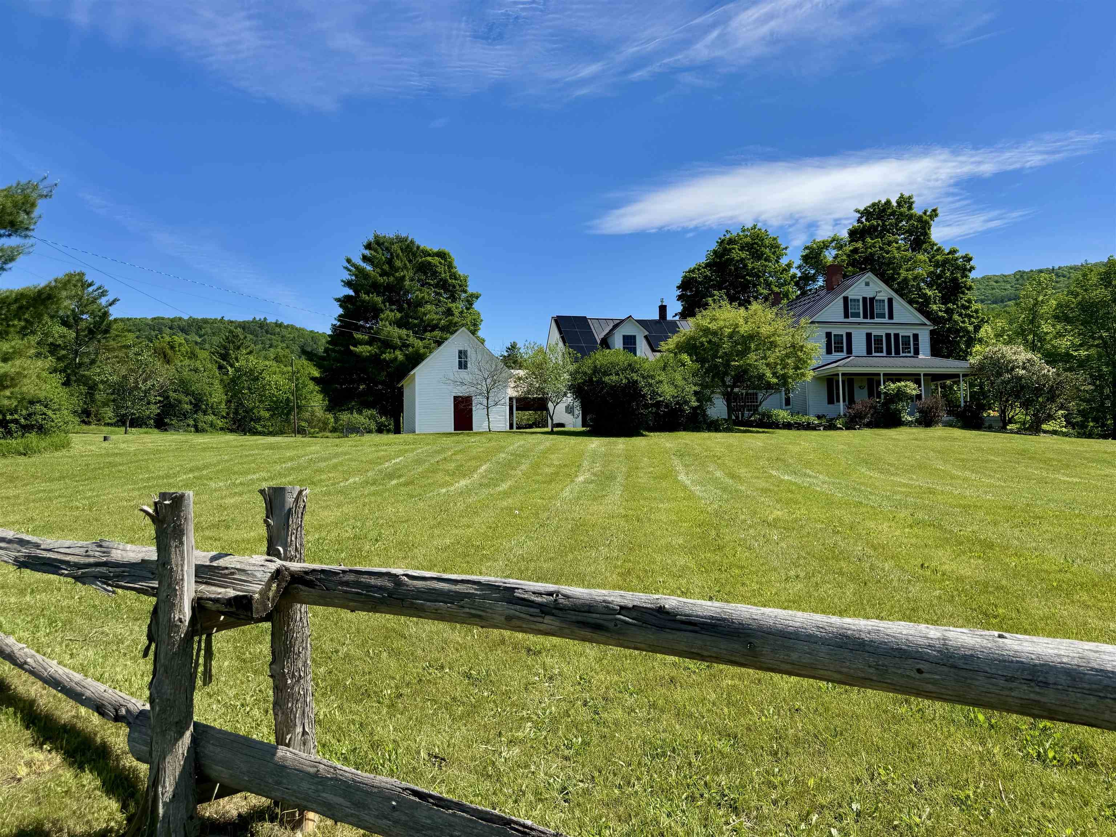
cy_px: 418
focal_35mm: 24
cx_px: 558
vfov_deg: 56.8
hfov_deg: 71.6
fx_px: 774
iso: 80
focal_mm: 6.76
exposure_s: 1/5814
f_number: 1.78
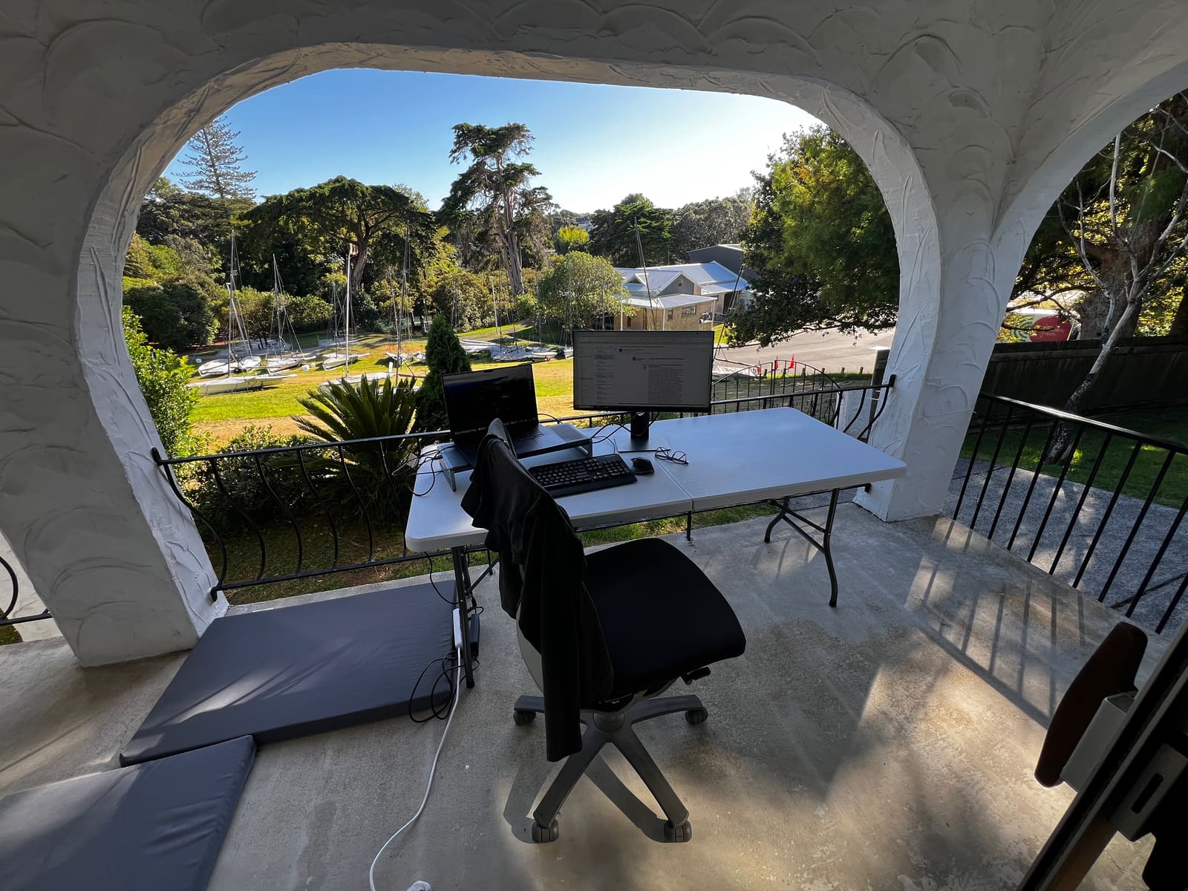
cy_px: 446
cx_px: 594
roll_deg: +0.8
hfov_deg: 106.2
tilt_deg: -24.4
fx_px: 446
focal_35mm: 13
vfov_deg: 89.9
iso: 32
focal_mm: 1.57
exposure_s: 1/242
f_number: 1.8
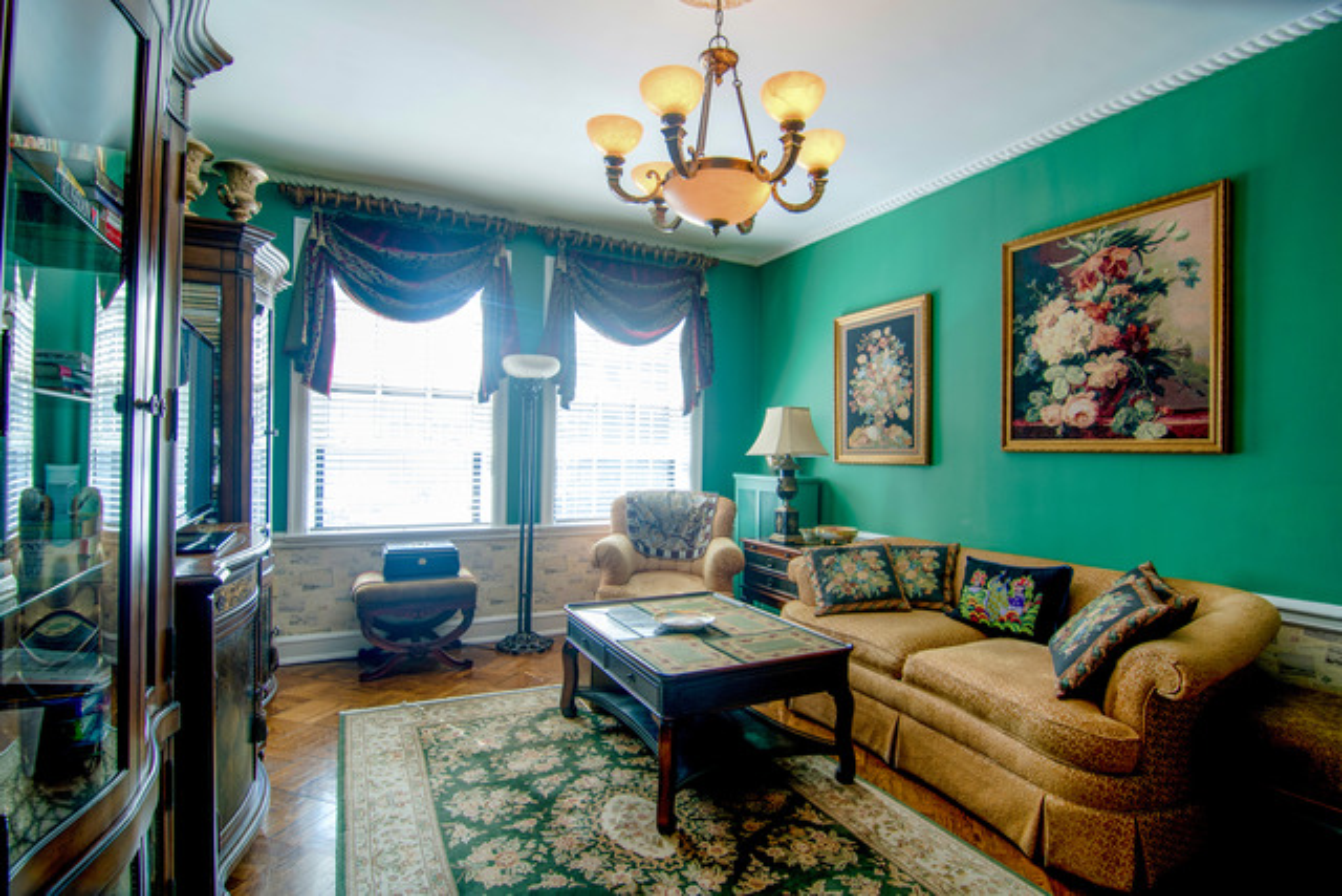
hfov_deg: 95.0
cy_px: 448
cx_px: 671
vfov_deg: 72.1
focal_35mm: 16
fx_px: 615
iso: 100
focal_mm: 11
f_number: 4.5
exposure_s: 1/10
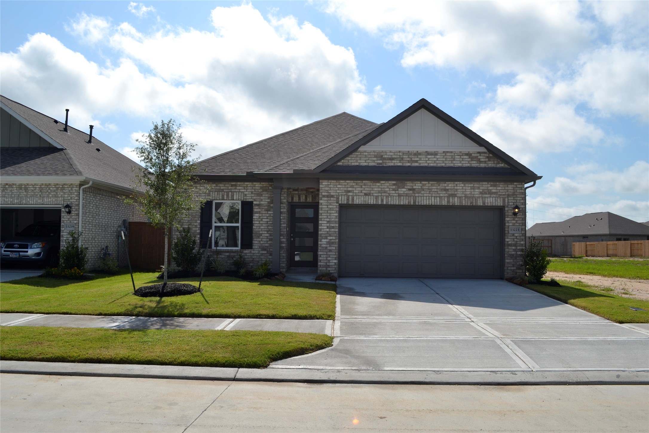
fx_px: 541
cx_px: 324
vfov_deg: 43.6
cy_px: 216
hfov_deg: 61.9
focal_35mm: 30
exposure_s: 1/320
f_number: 9
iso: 100
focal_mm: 20
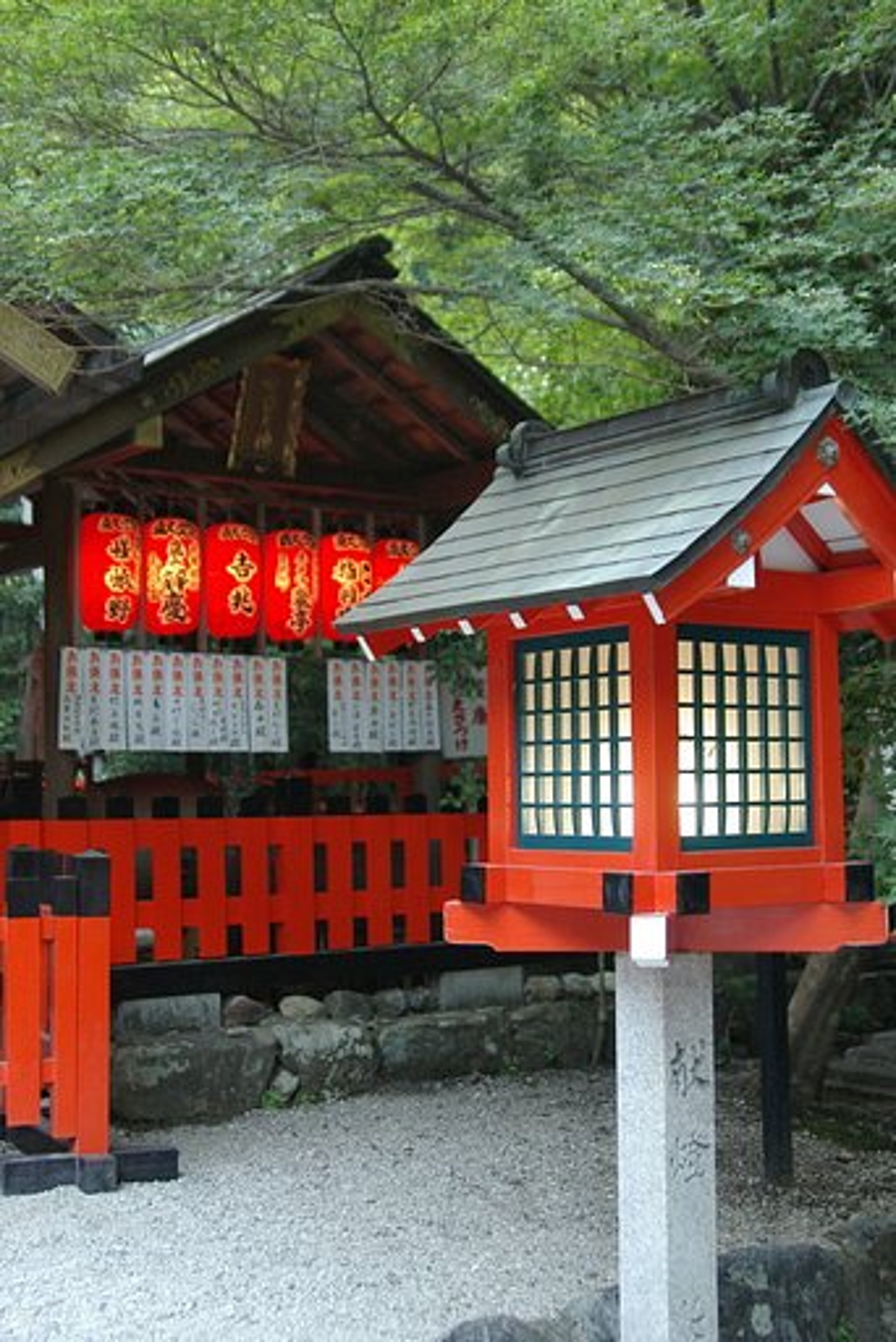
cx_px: 448
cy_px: 671
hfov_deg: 31.9
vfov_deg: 46.4
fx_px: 1566
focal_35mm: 42
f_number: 2.8
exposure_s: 1/50
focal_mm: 28
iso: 800
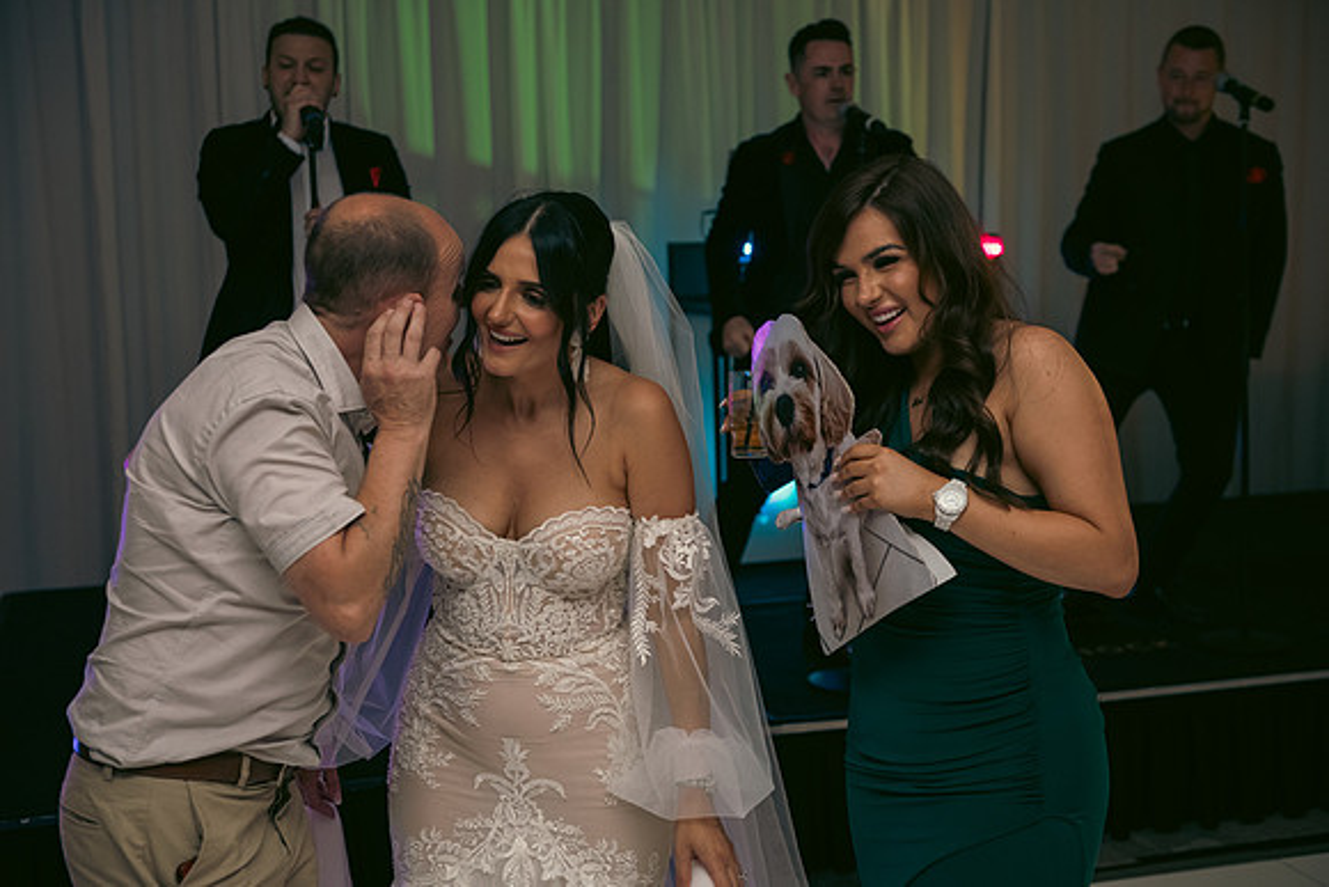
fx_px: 1772
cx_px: 664
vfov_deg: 28.1
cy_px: 444
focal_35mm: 48
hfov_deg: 41.1
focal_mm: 48
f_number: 3.5
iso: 800
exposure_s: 1/160
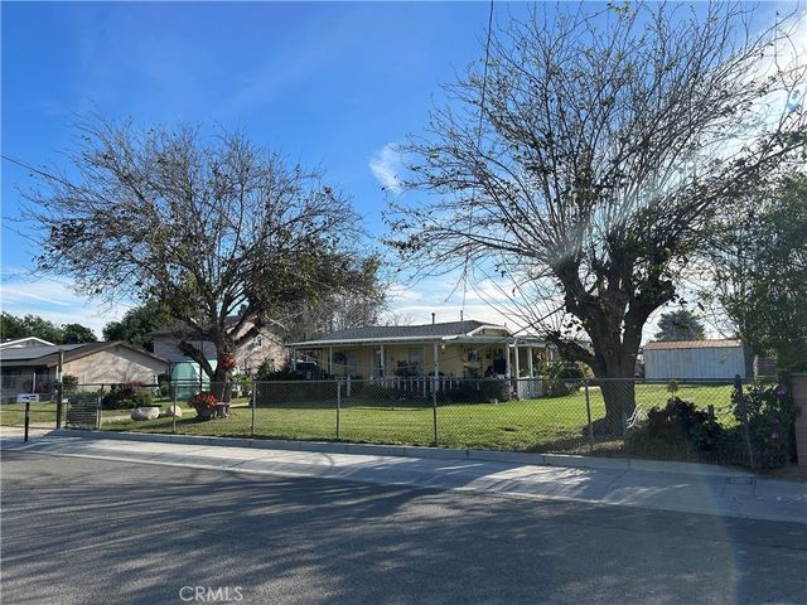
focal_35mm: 26
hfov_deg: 67.3
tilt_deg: +4.5
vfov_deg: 53.1
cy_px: 302
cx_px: 404
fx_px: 606
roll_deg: +0.8
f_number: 1.5
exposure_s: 1/3356
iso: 50
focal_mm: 5.7
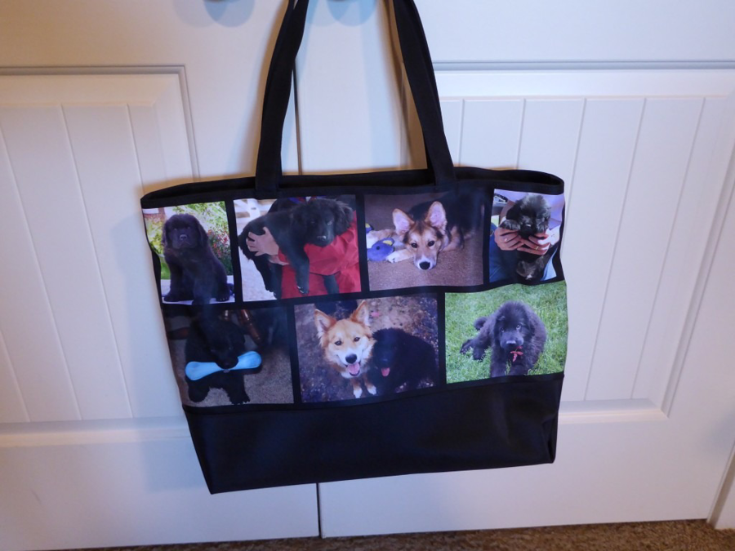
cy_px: 276
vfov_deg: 48.2
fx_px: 616
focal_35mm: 29
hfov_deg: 61.7
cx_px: 368
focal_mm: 5
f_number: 3.5
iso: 400
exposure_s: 1/15
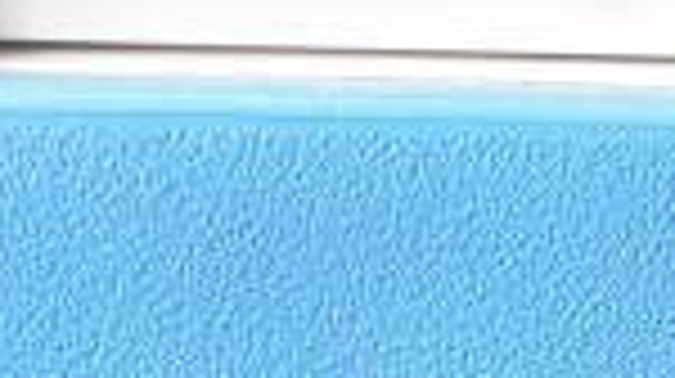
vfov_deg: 9.5
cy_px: 862
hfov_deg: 18.6
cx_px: 238
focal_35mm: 115
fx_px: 2056
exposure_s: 1/125
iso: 1600
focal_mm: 18
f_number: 5.6
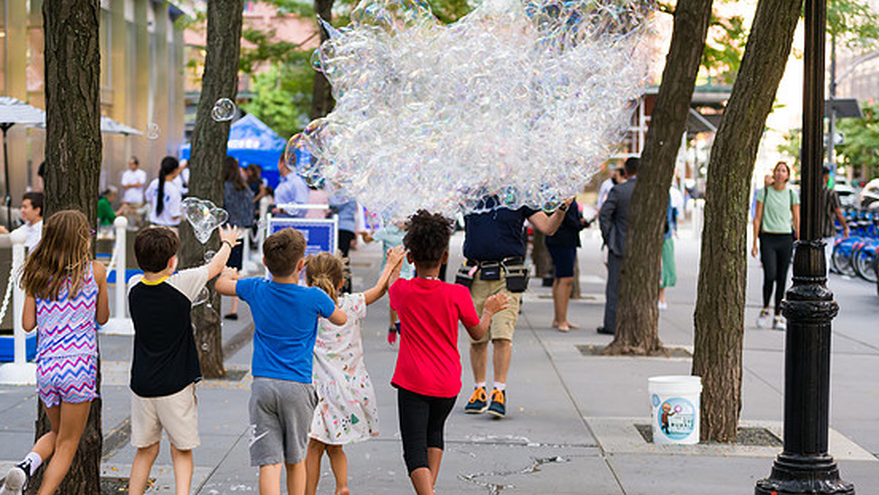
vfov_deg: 15.7
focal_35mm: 77
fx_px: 1795
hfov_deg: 27.5
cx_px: 422
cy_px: 267
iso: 400
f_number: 3.2
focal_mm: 70
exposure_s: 1/400
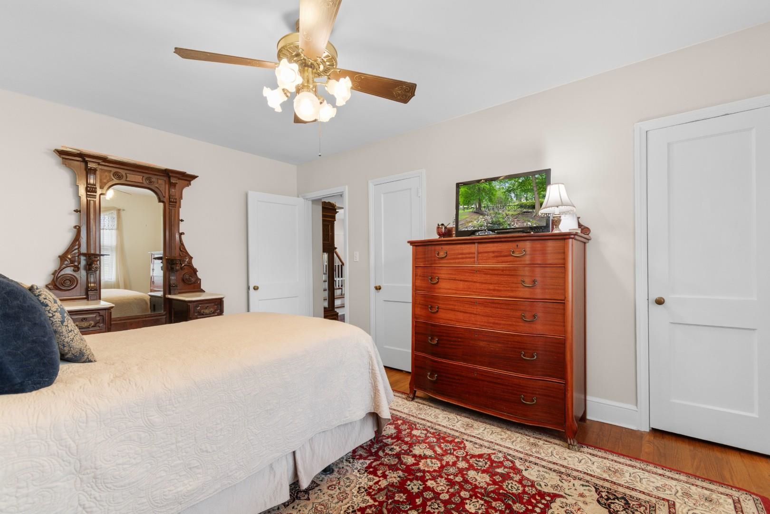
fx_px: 321
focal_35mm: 15
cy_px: 257
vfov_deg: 77.3
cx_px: 385
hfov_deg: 100.4
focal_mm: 10
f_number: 4.5
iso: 100
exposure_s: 1/2
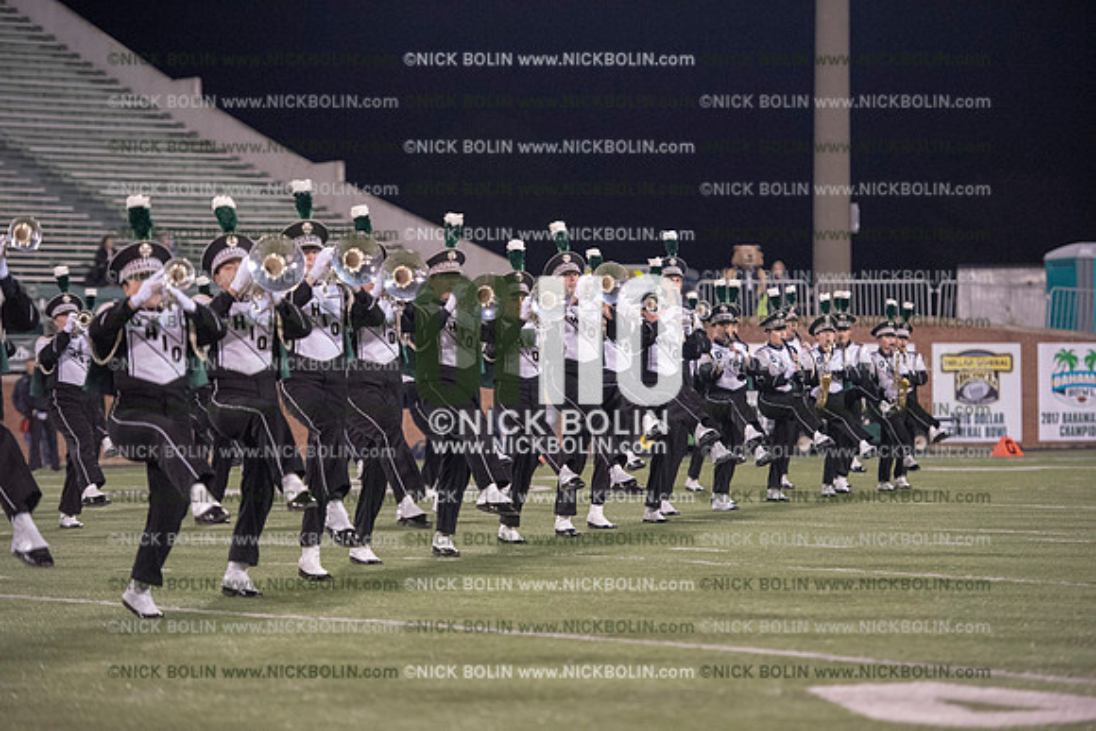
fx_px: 4111
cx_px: 548
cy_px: 366
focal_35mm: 135
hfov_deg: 15.2
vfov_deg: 10.2
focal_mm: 135
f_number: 3.2
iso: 5000
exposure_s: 1/1250
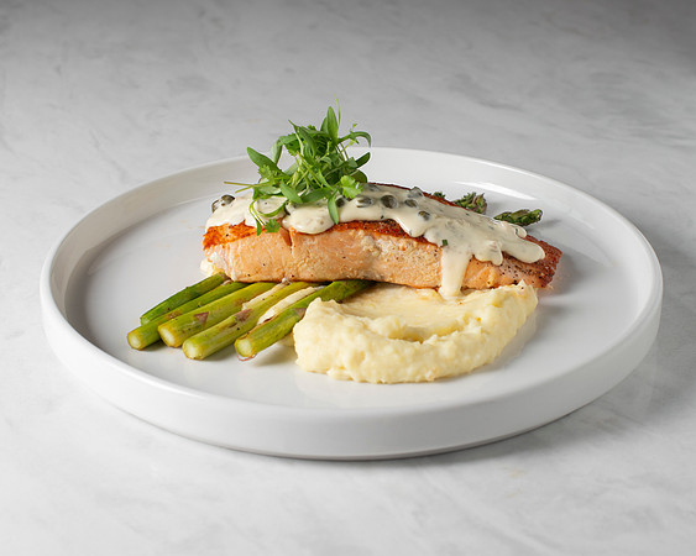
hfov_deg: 27.6
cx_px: 370
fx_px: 1415
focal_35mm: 69
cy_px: 285
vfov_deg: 22.2
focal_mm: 50
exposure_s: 1/250
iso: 320
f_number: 8
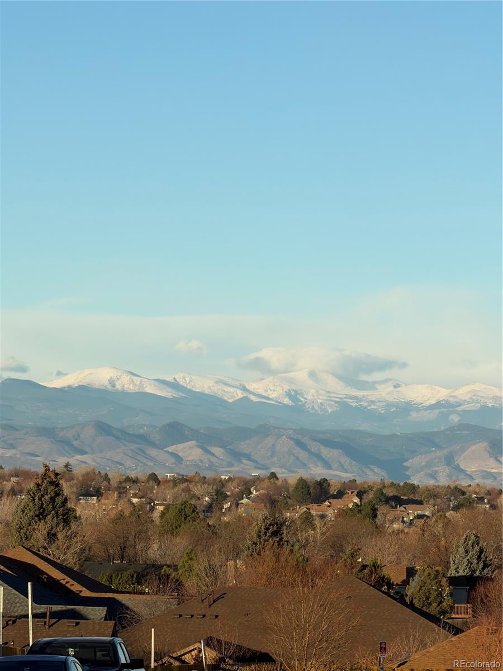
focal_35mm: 200
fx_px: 3875
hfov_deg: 7.4
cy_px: 336
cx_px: 252
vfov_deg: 9.9
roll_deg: -1.7
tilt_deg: +2.5
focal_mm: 16.89
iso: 20
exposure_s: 1/631
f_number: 2.8
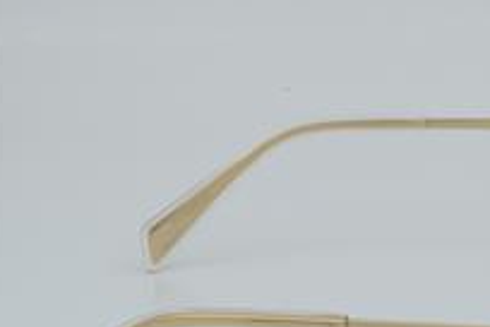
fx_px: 2001
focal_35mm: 147
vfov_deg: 9.3
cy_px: 269
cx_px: 464
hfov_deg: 13.8
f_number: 32
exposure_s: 1/4
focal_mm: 50
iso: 100
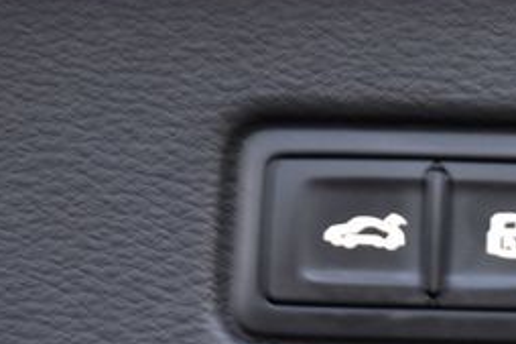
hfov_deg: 13.4
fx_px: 2163
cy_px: 277
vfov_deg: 9.1
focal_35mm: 151
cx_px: 542
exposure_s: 1/3
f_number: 5
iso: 1600
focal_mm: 40
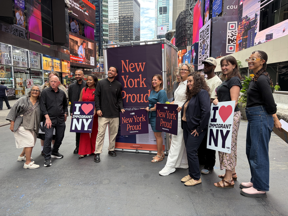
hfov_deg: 67.3
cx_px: 144
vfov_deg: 53.1
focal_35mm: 26
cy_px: 108
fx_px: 216
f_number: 1.6
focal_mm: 5.96
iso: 50
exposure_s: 1/325
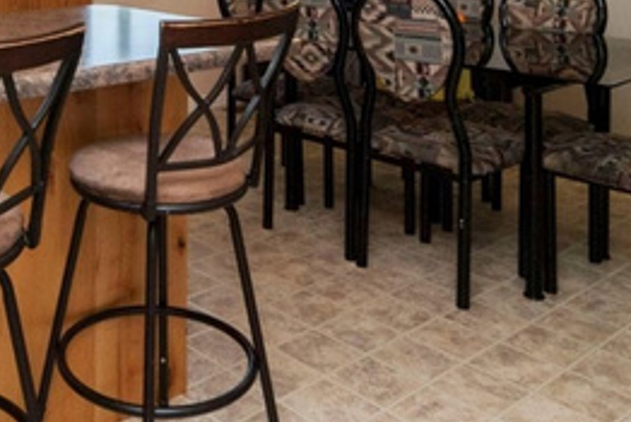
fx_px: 772
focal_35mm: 44
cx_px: 75
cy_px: -51
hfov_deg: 41.3
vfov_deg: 27.7
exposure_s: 1/100
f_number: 5
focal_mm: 12
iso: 200
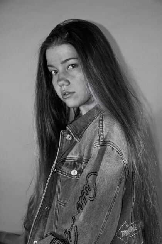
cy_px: 122
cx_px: 81
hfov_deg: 20.1
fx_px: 457
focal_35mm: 68
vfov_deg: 29.9
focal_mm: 45
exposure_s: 1/60
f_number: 4.5
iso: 800
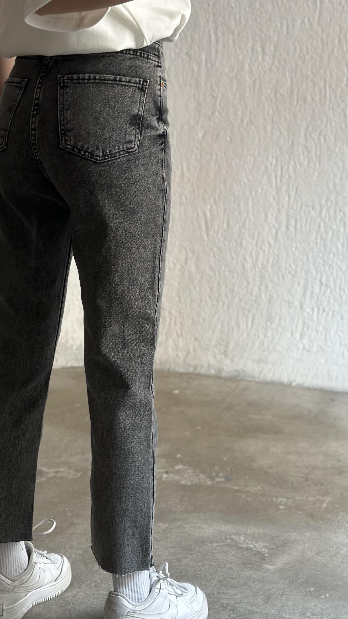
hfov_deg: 17.9
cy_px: 342
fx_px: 1099
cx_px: 79
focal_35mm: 67
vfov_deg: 31.4
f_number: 1.78
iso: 250
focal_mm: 6.86
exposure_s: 1/60
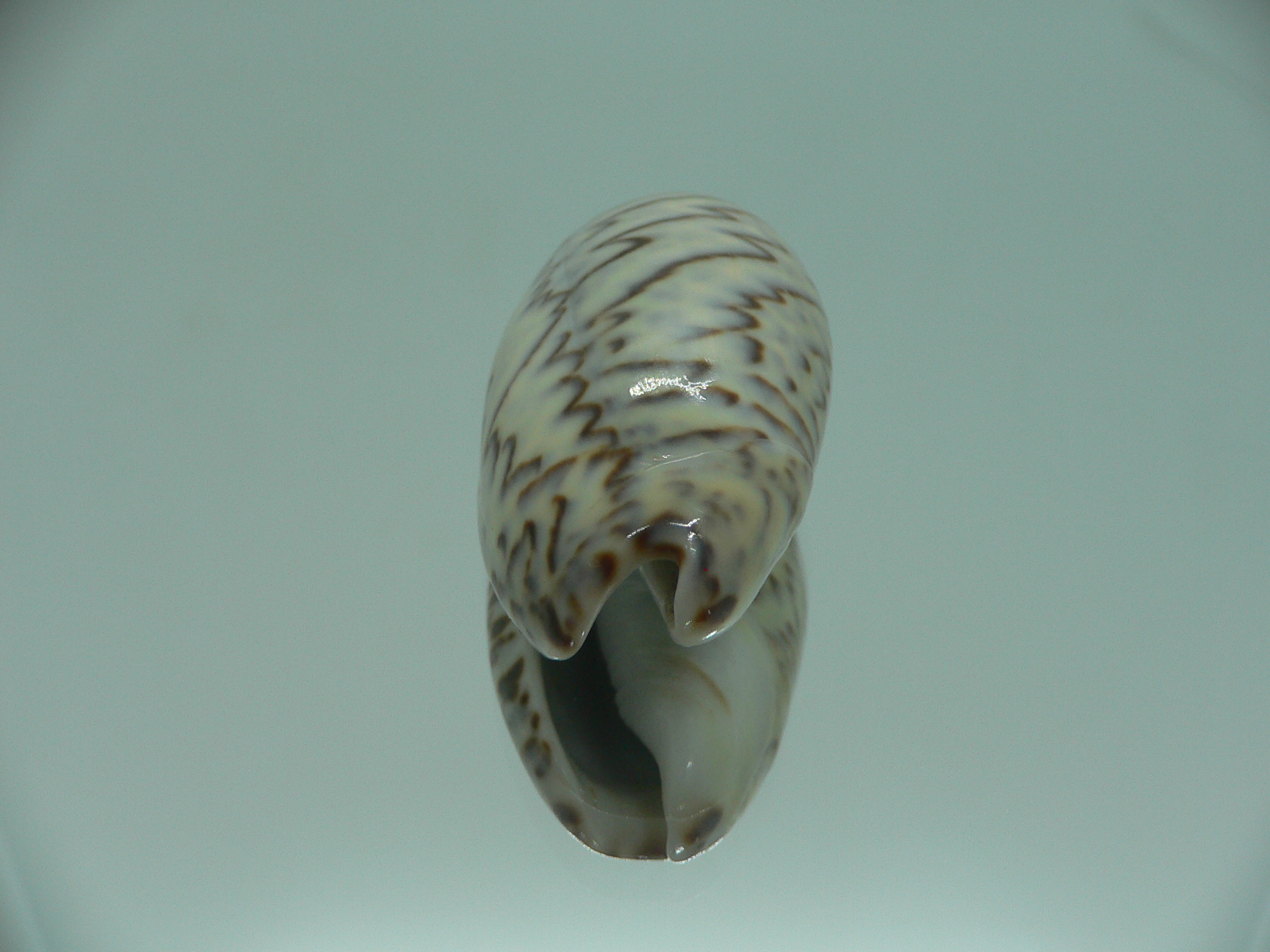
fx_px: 1284
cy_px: 476
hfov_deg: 52.6
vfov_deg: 40.7
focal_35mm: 35
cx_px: 635
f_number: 2.8
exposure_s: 1/60
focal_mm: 4.6
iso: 80
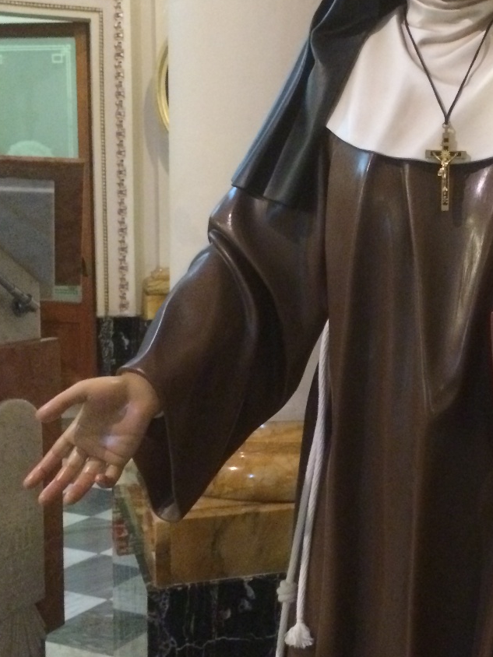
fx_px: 1101
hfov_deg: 24.4
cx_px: 453
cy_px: 312
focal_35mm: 58
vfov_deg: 33.2
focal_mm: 4.12
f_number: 2.2
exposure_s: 1/15
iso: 640
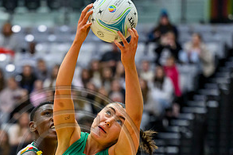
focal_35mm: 298
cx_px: 90
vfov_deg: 4.6
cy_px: 171
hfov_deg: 6.9
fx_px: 1928
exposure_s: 1/1000
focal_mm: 125
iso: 4000
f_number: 2.8
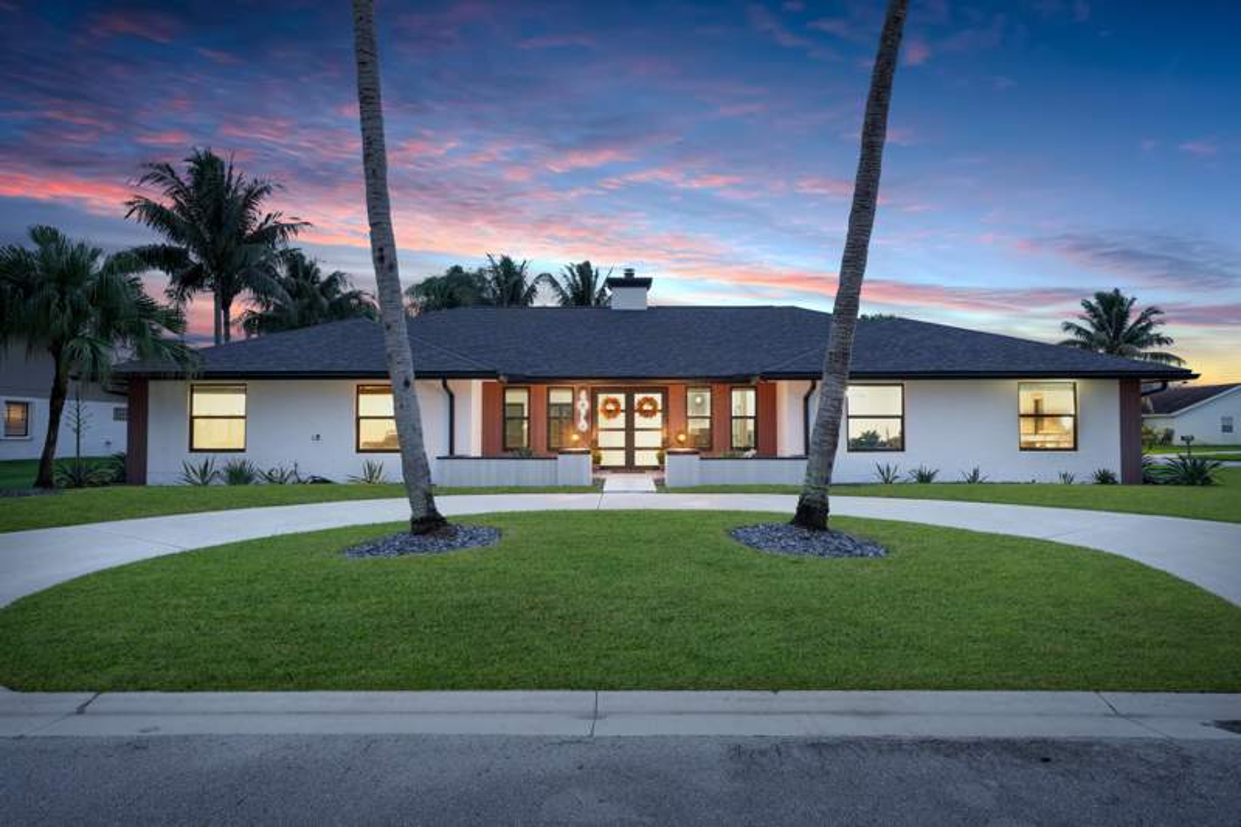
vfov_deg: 58.3
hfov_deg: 79.9
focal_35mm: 22
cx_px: 620
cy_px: 414
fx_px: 741
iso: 500
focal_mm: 21.5
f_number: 11
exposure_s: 5
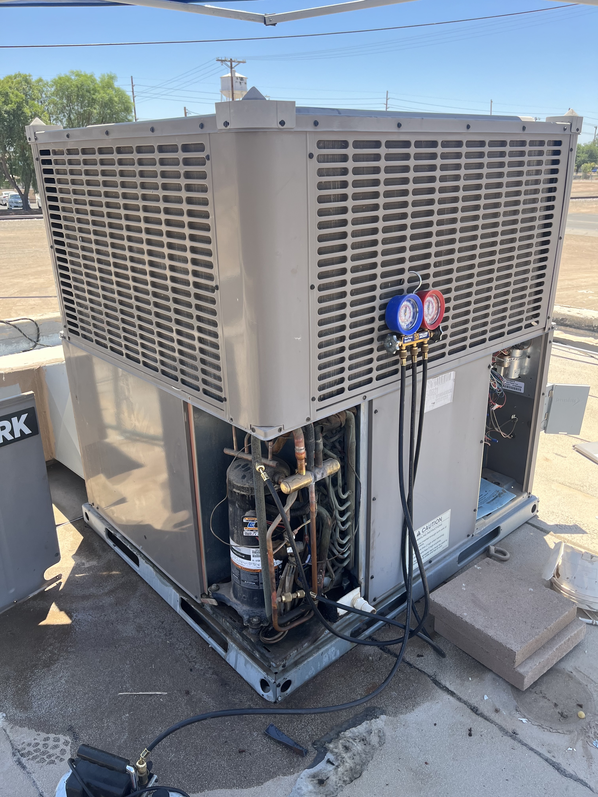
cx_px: 299
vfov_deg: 67.3
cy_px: 398
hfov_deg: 53.1
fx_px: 599
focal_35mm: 26
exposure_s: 1/751
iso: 50
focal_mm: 5.1
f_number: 1.6
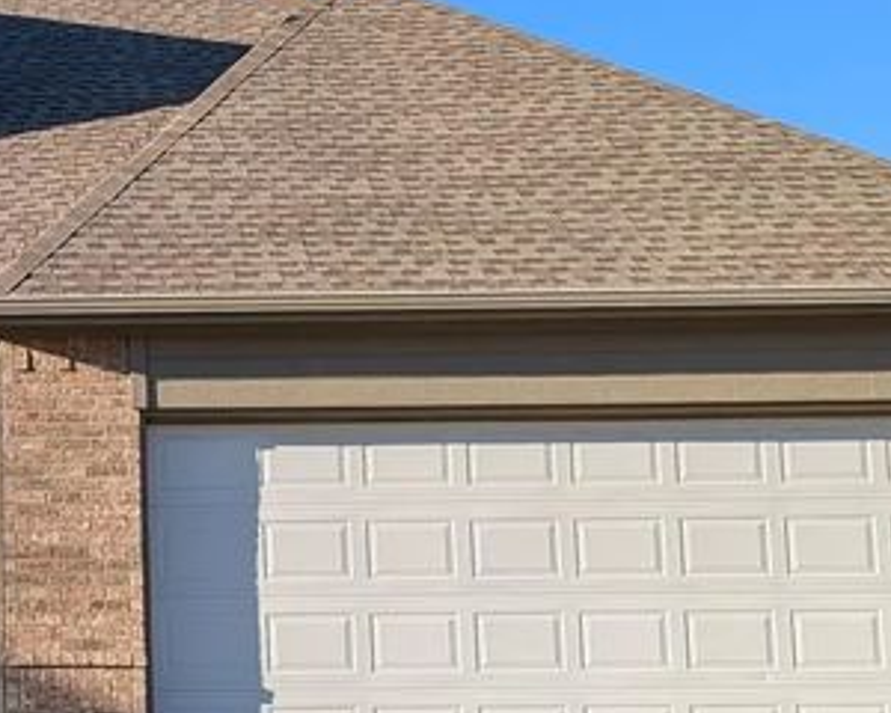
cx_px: -264
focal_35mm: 80
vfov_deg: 19.2
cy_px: 400
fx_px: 2110
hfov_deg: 21.6
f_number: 1.85
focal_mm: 6.81
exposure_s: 1/1192
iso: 40
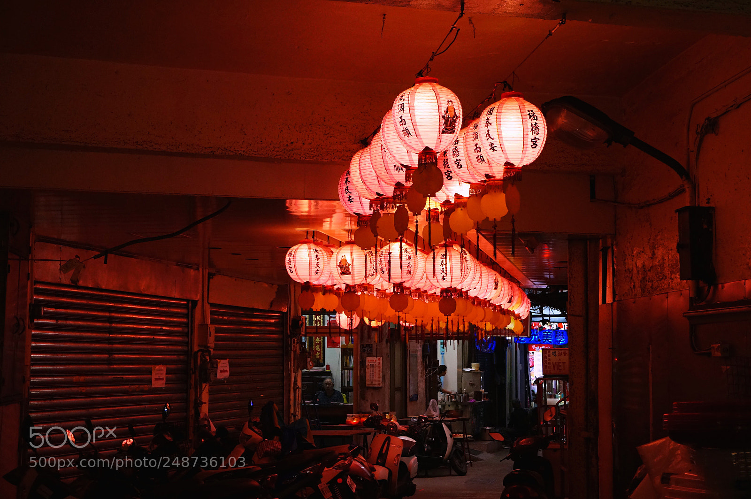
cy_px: 250
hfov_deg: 34.2
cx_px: 376
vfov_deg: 23.1
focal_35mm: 58
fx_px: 1219
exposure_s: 1/60
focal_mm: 39
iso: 1000
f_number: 5.6
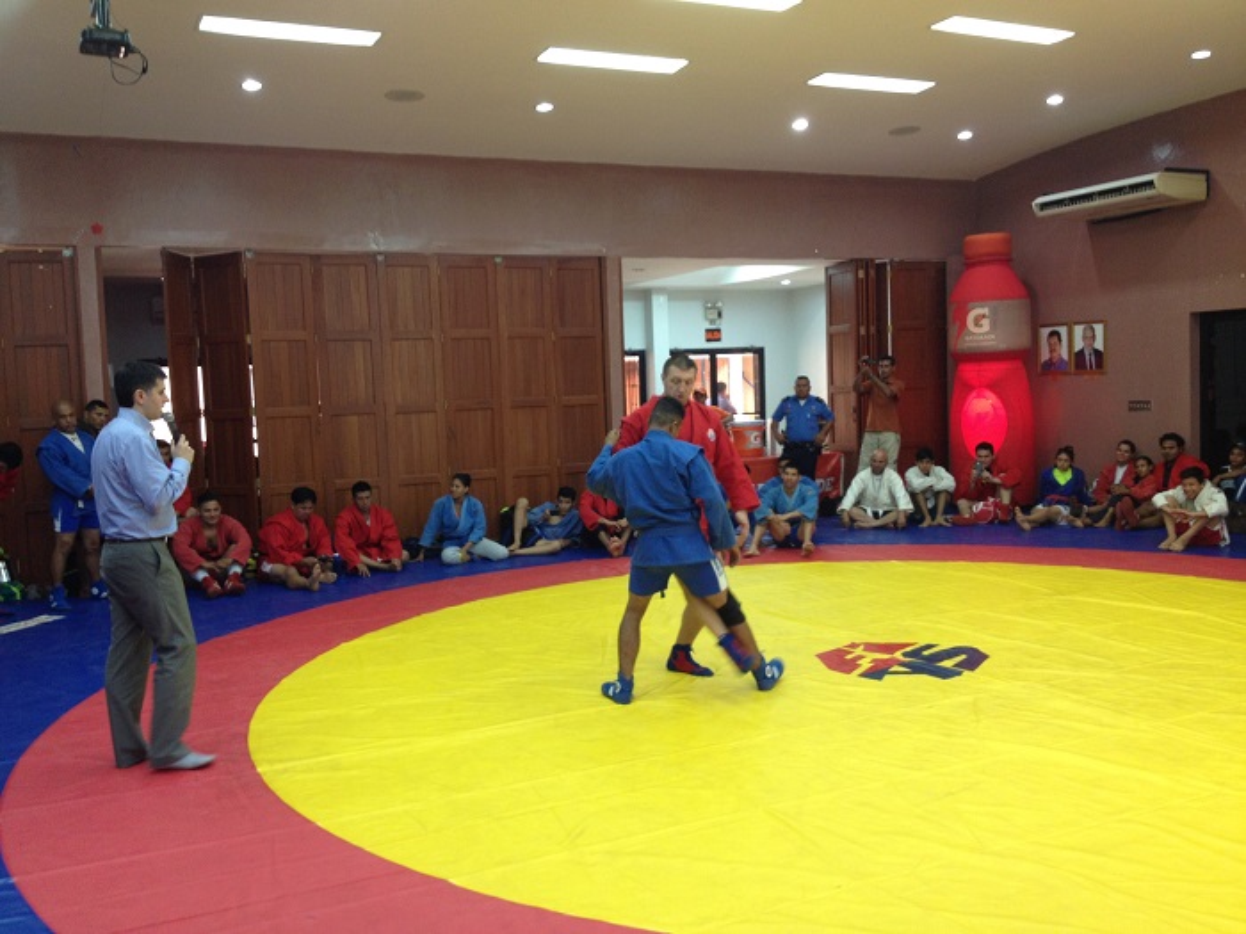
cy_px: 467
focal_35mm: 35
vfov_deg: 40.7
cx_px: 623
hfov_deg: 52.6
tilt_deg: -6.2
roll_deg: +1.3
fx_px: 1260
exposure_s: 1/20
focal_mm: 4.28
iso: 80
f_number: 2.4
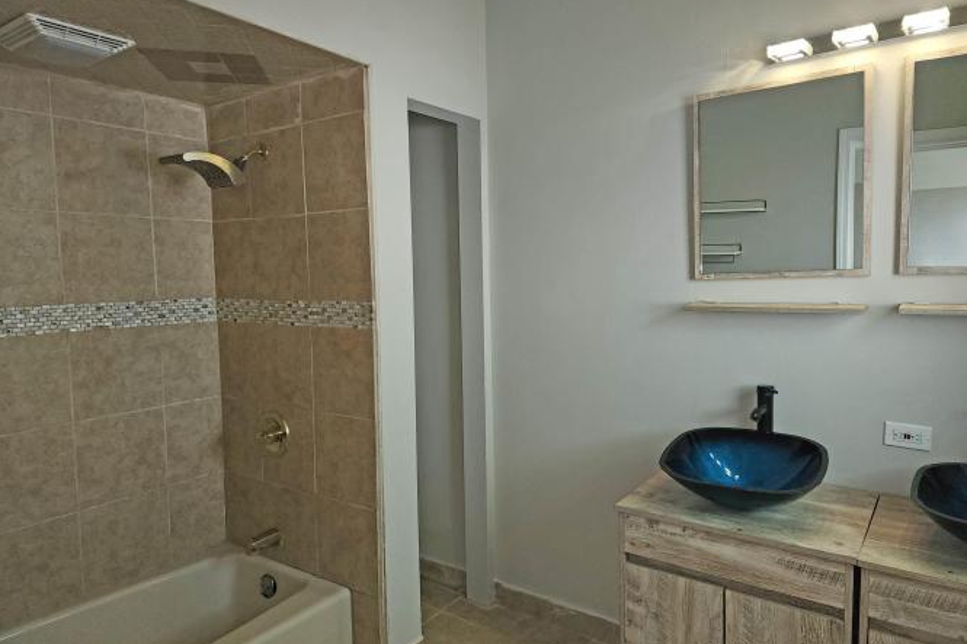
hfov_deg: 73.8
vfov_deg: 53.1
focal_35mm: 24
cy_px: 318
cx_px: 484
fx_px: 644
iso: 100
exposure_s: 1/30
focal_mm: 6.4
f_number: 1.8
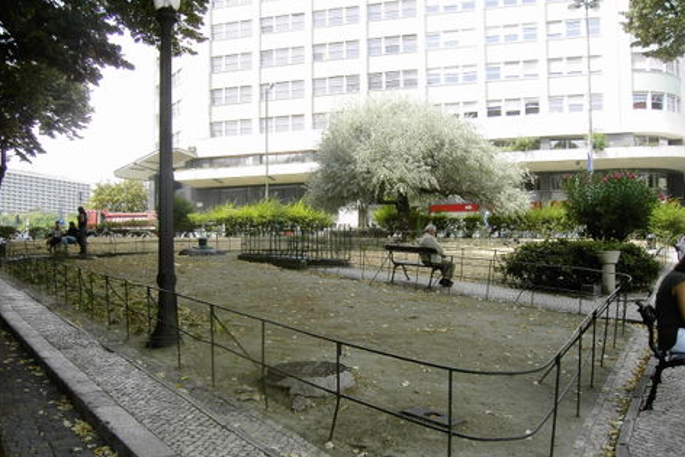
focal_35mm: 37
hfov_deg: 51.9
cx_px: 338
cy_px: 247
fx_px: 704
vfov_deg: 35.9
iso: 100
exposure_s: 1/100
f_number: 4.8
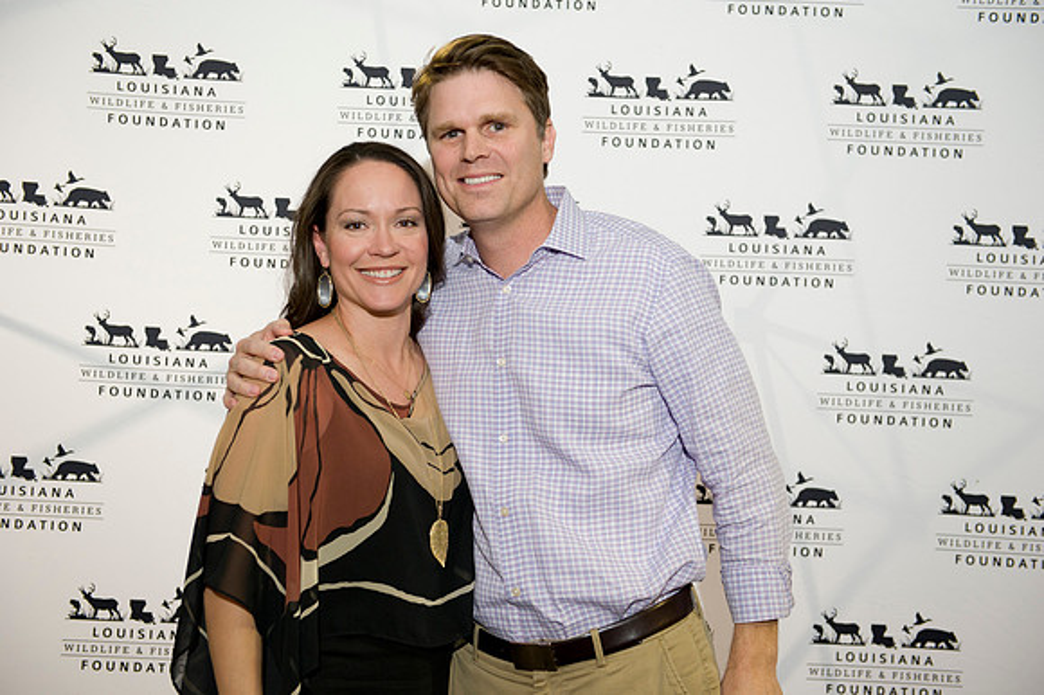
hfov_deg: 38.2
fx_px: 1507
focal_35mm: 52
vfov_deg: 26.0
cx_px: 522
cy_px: 348
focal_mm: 52
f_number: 3.5
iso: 800
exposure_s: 1/125
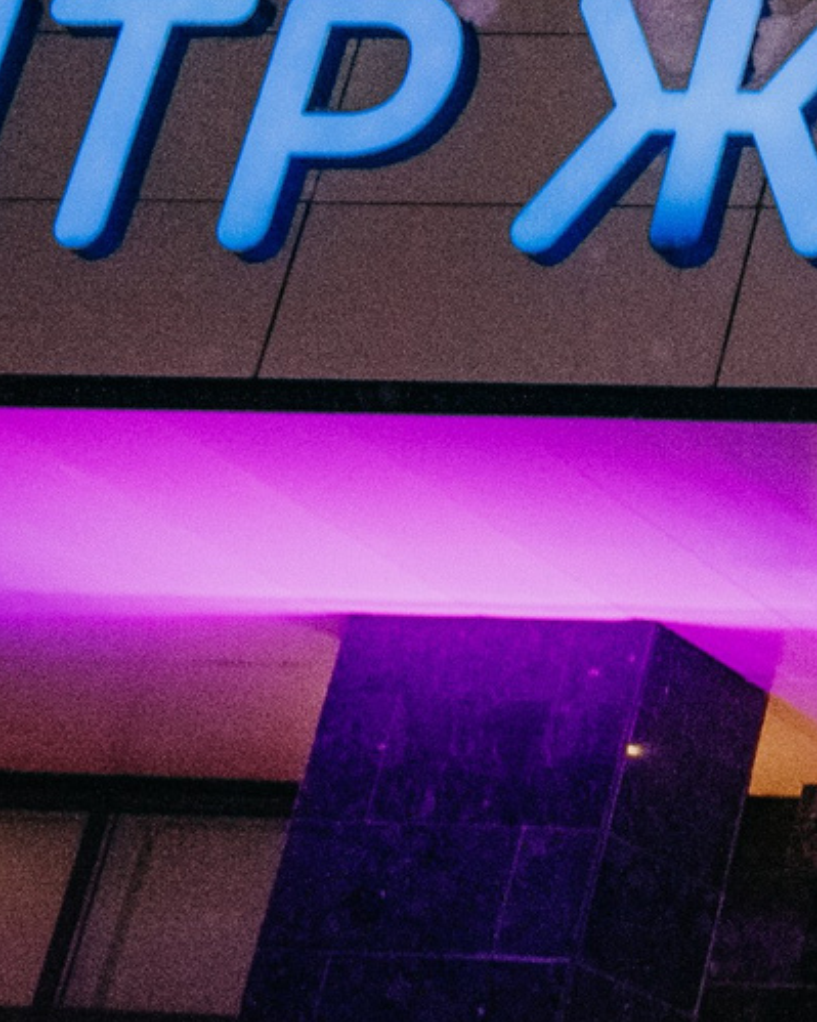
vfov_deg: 16.0
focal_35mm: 116
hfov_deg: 10.4
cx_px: 2283
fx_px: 3507
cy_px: -184
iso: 2500
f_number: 5
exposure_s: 1/160
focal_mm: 24
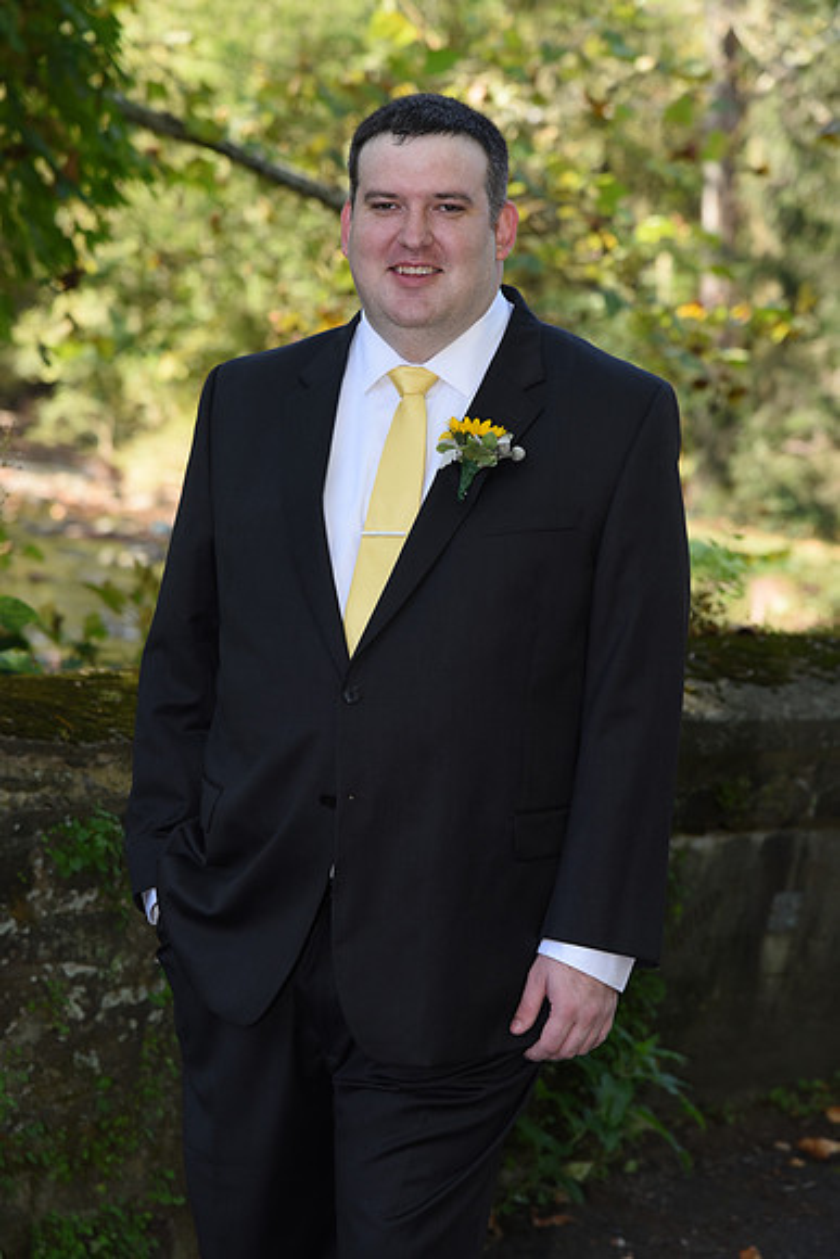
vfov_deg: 17.1
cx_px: 420
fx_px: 4197
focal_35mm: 120
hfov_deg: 11.4
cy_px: 630
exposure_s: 1/200
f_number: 5.6
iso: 640
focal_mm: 120
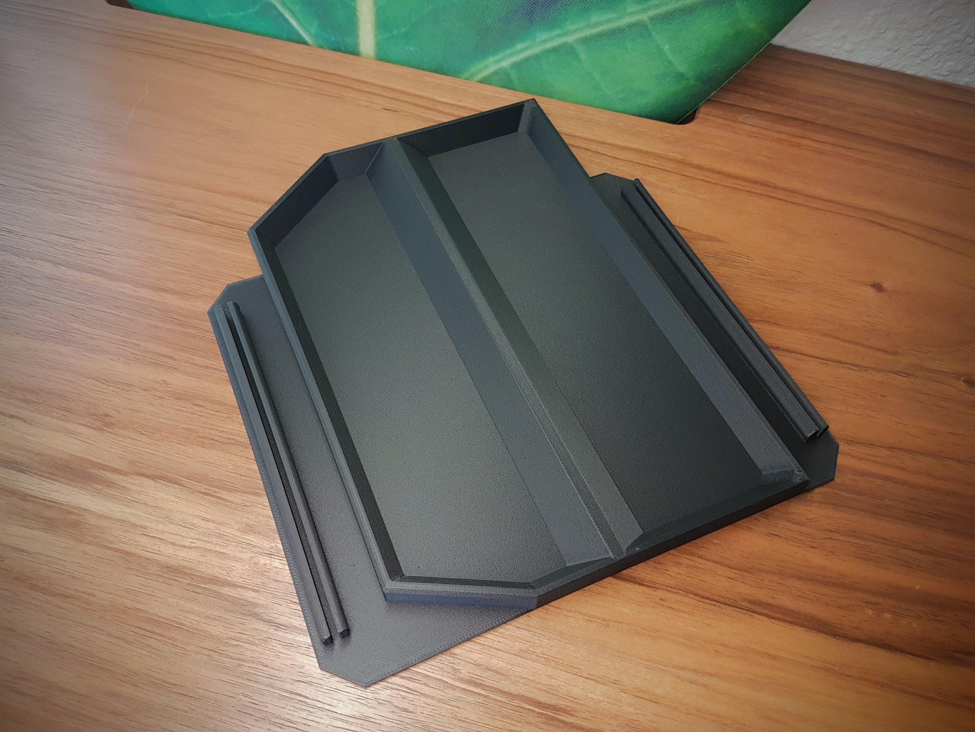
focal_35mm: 26
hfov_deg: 67.3
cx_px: 488
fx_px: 732
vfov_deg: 53.1
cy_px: 366
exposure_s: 1/50
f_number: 1.7
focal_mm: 4.2
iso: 125
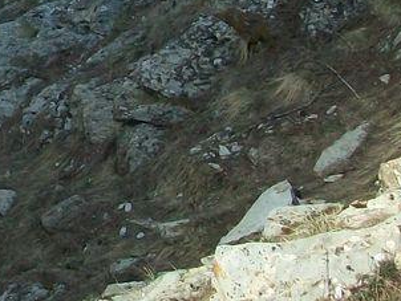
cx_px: -131
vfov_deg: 10.6
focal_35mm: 135
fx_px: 1565
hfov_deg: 14.0
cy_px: -162
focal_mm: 5.7
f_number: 2.8
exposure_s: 1/500
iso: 80
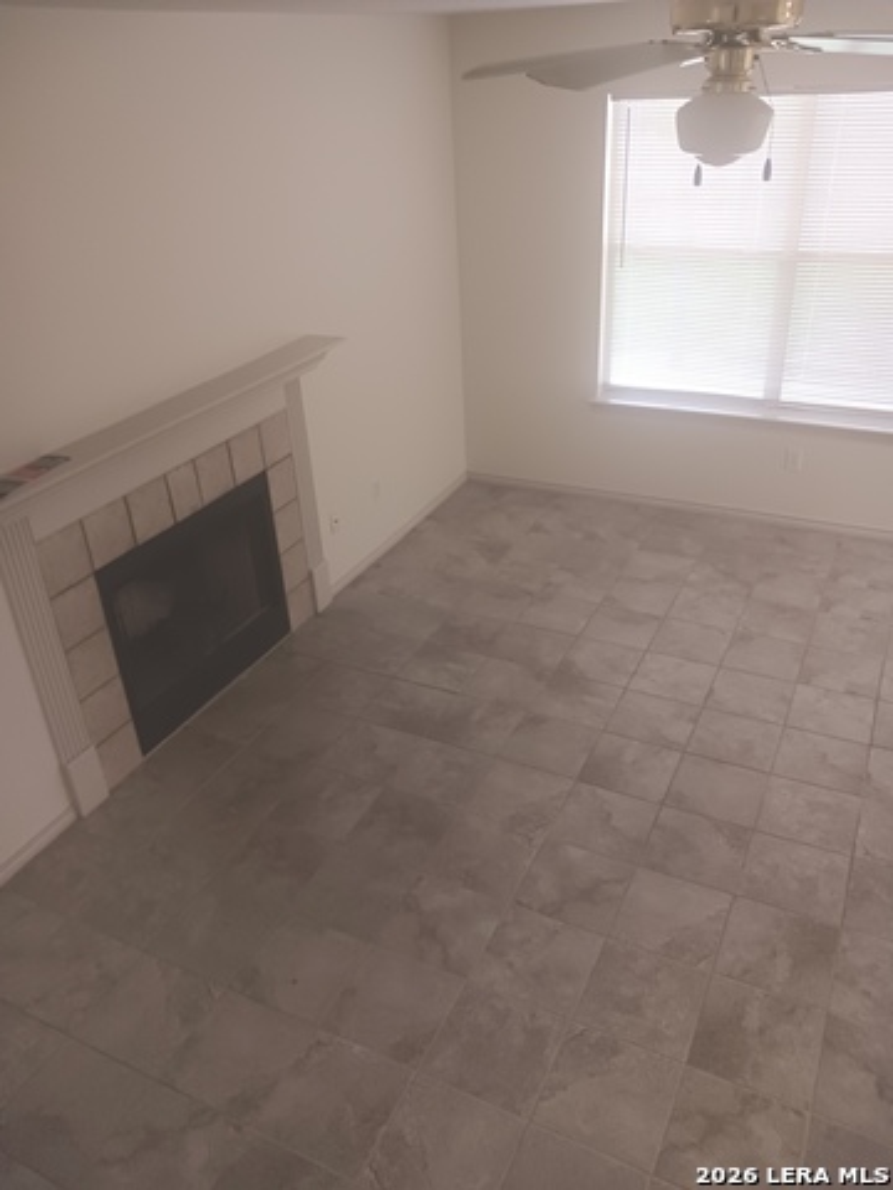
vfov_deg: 65.3
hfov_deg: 51.4
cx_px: 446
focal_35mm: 27
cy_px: 595
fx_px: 929
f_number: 1.8
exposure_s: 1/24
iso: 320
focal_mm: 4
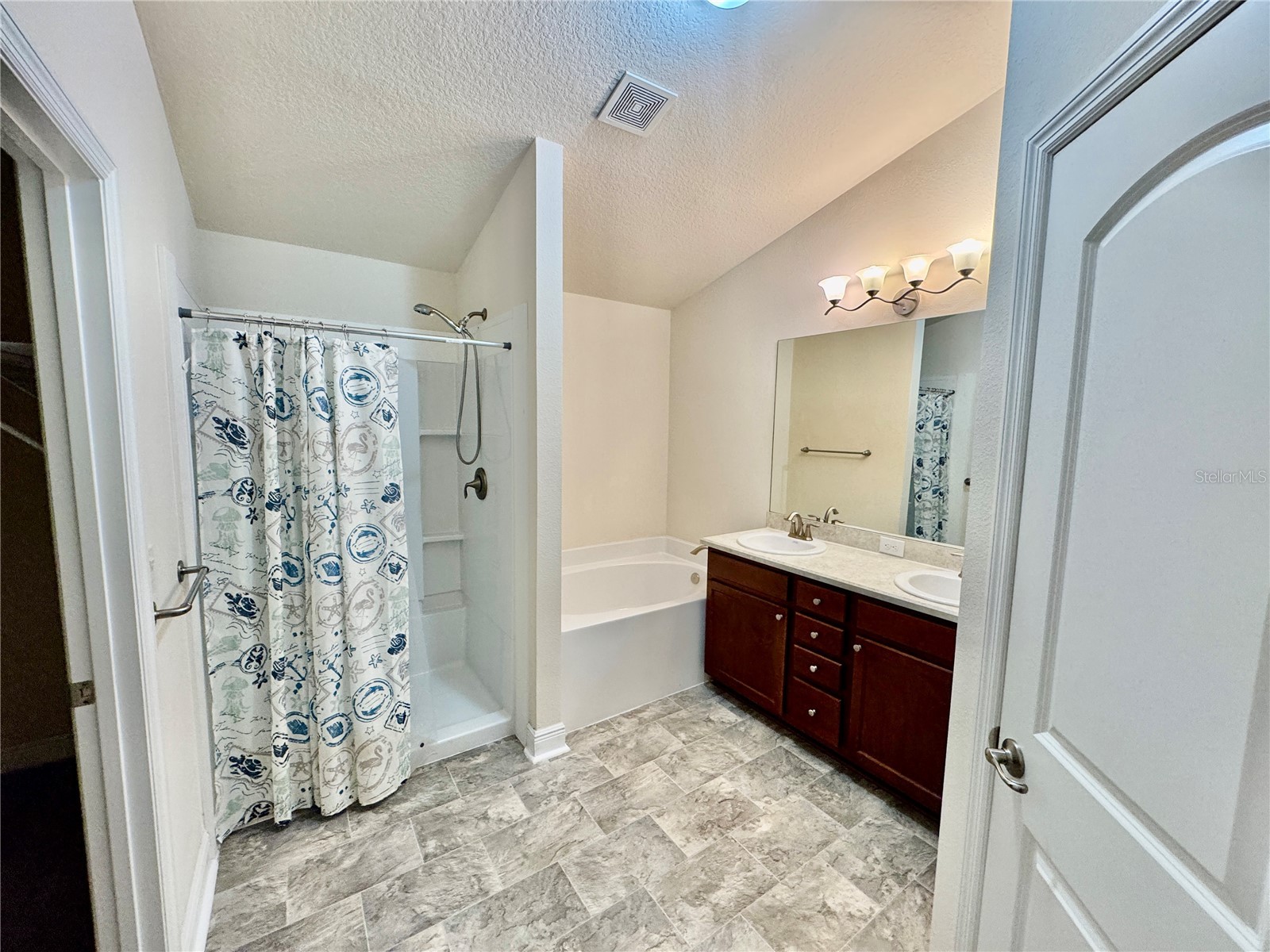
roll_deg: -0.8
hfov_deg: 102.1
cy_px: 476
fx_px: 514
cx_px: 635
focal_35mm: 14
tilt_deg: -5.7
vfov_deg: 85.7
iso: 250
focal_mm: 2.22
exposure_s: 1/120
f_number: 2.2
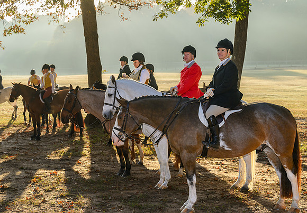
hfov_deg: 26.4
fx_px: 654
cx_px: 146
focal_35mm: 76
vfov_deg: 18.5
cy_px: 101
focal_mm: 70
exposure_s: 1/400
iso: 500
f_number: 4.5
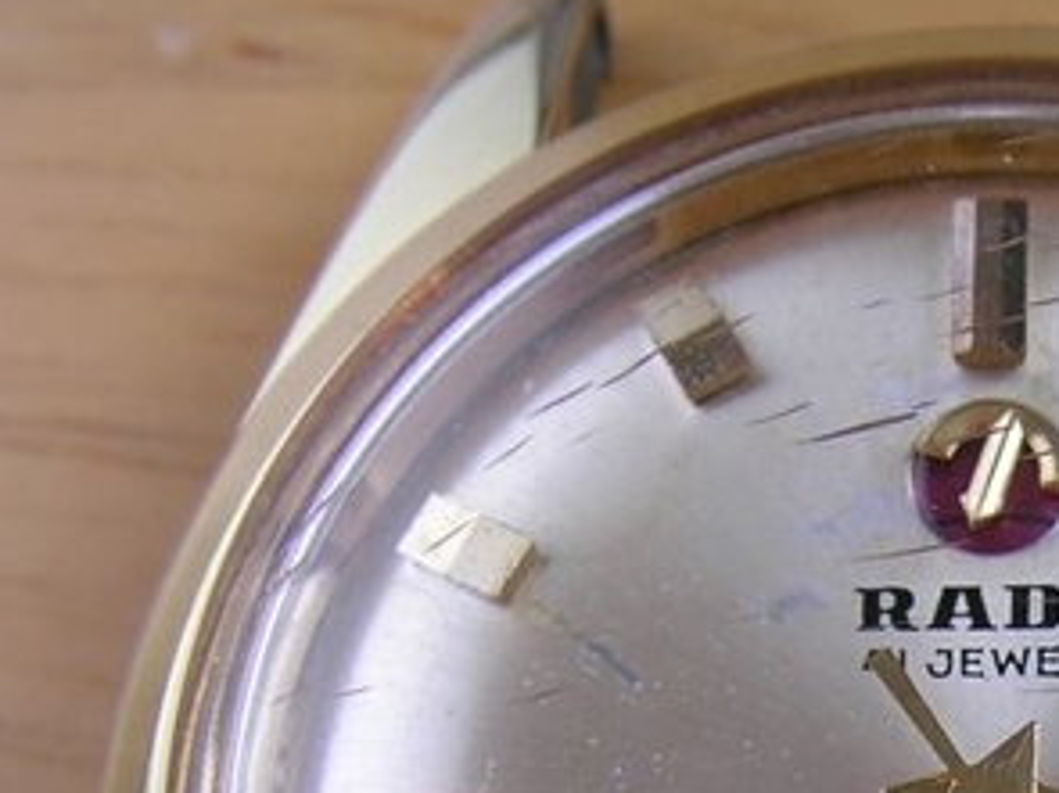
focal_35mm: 103
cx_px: 1081
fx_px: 3150
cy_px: 951
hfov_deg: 18.5
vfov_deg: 13.9
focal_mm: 5.8
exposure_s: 1/31.1
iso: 50
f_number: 3.5
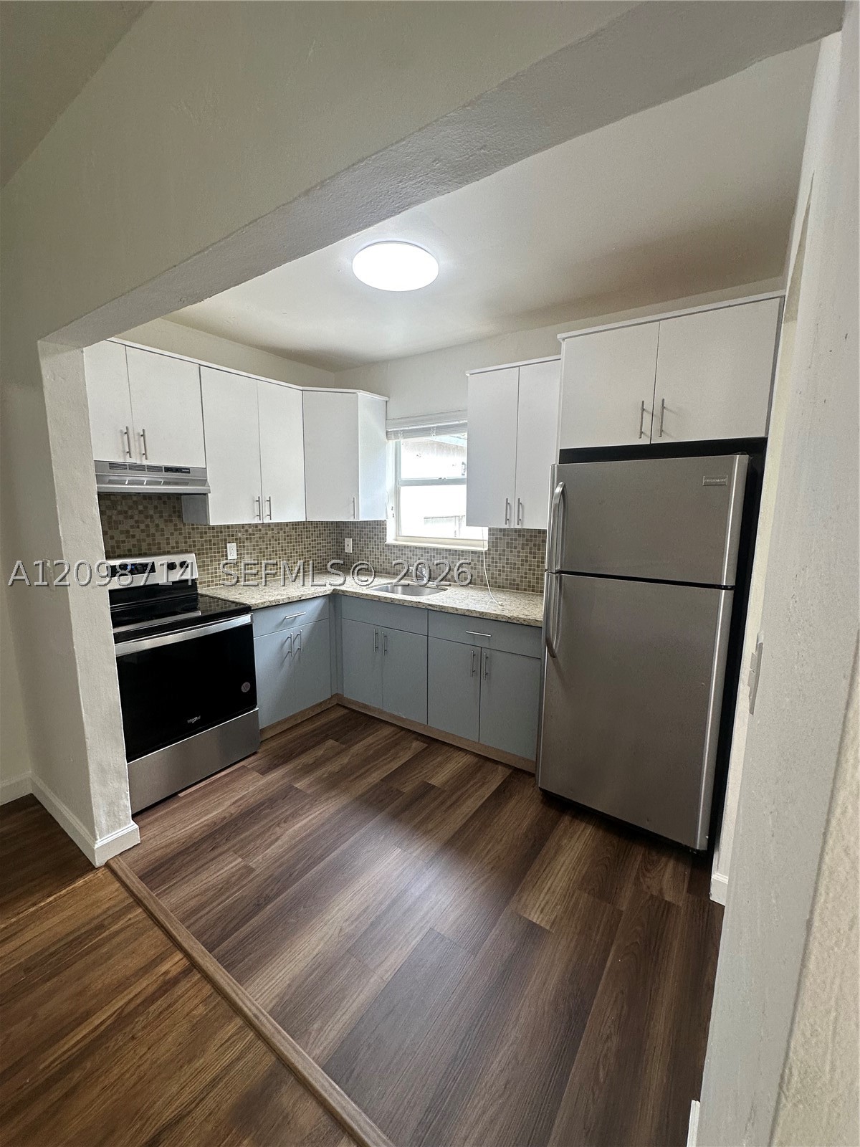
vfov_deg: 102.1
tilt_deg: -8.9
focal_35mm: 14
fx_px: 464
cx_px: 430
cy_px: 574
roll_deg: -1.1
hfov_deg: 85.7
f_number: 2.2
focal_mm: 2.22
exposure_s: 1/120
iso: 80
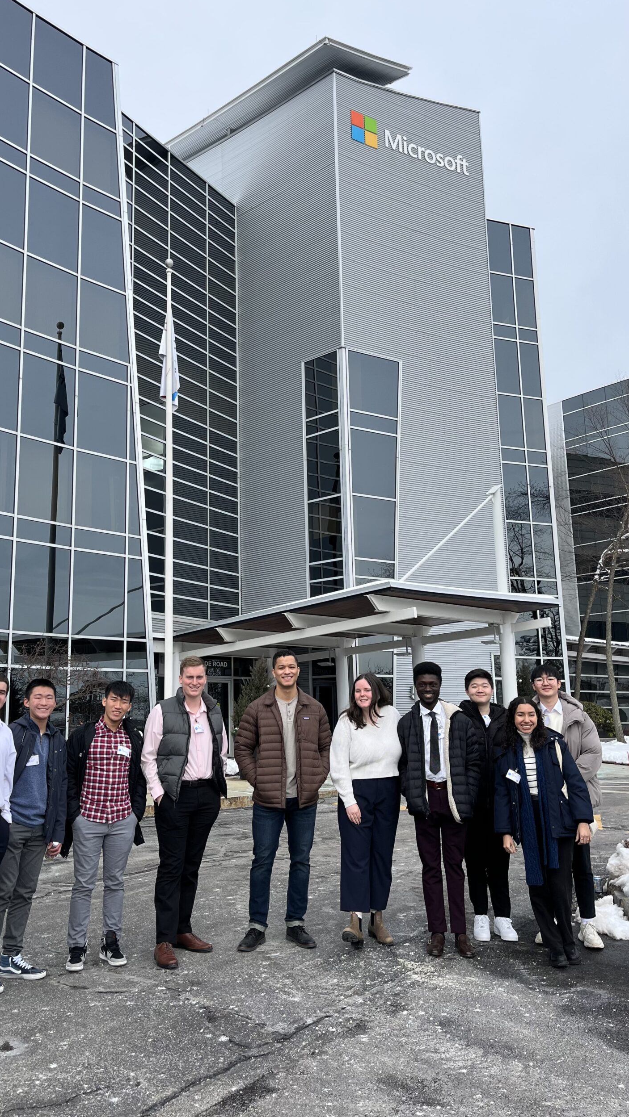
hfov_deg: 40.0
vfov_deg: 66.1
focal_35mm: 29
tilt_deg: +10.5
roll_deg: +0.6
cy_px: 552
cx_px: 249
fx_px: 860
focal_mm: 5.1
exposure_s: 1/858
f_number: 1.6
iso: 50
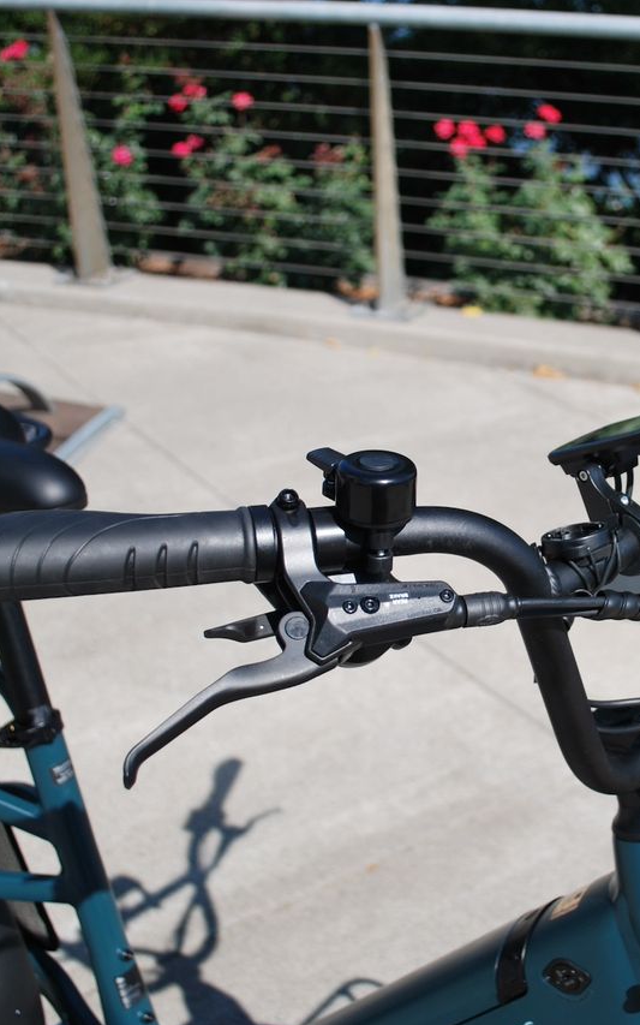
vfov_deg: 43.5
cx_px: 514
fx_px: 1284
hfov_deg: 27.4
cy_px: 516
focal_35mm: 46
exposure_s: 1/1000
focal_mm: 20
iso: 100
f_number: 3.8
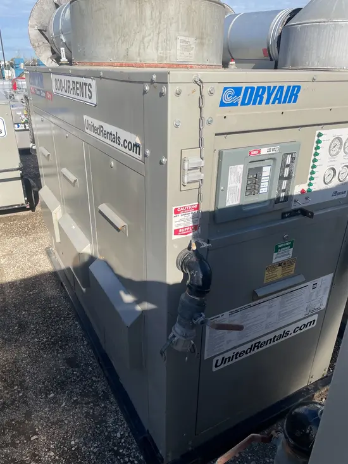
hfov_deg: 53.1
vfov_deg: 67.3
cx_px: 174
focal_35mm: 26
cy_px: 232
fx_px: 348
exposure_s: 1/2882
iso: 32
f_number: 1.6
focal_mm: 4.2
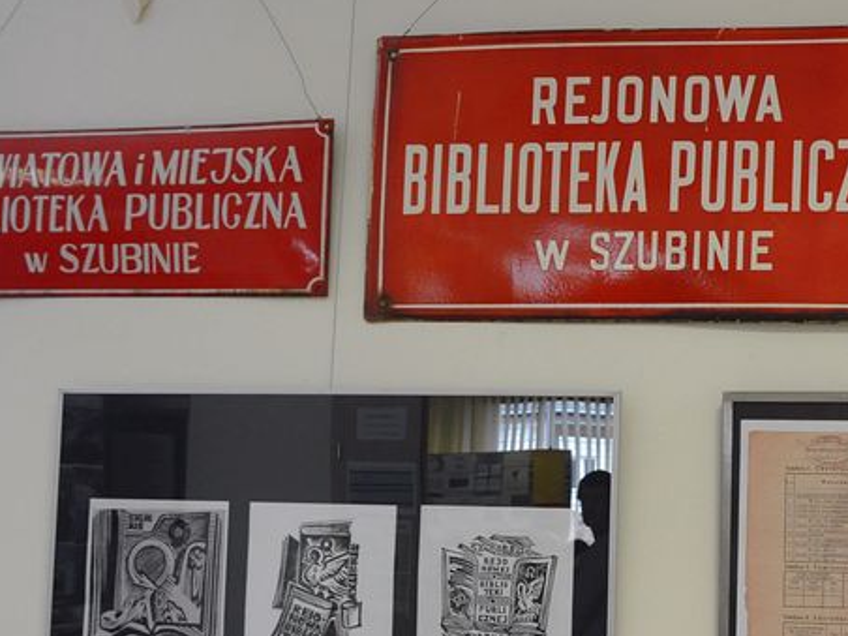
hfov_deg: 29.2
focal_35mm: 65
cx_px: 660
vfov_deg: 22.5
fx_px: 1592
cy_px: 399
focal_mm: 24
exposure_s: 1/125
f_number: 5
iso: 1600
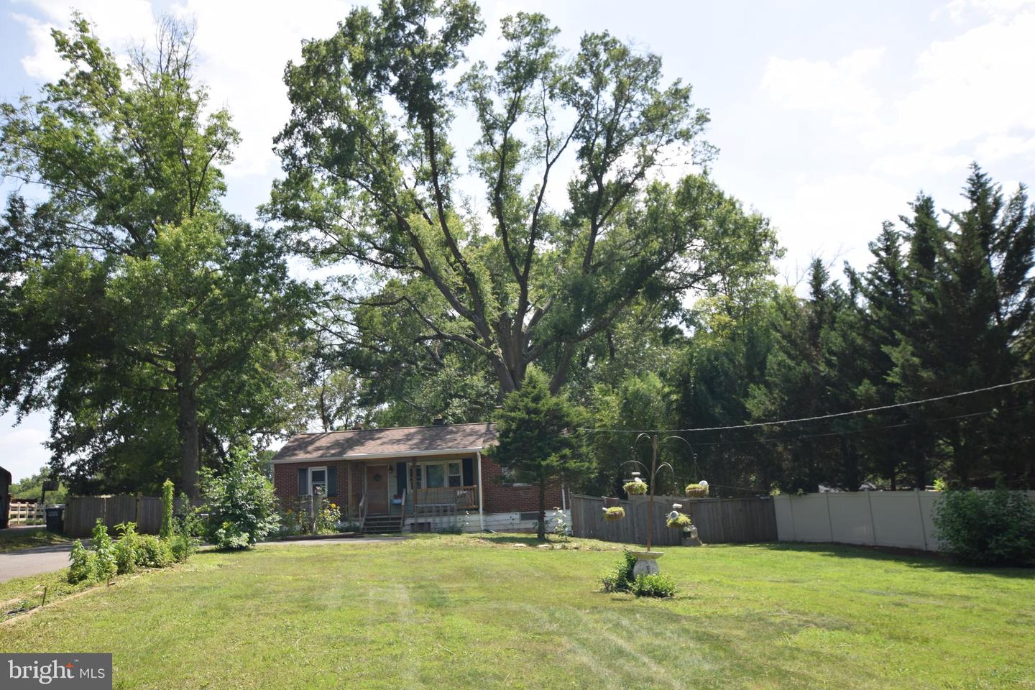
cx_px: 518
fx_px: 862
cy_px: 345
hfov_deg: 61.9
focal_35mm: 30
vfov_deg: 43.6
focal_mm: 20
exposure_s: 1/200
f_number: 7.1
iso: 100
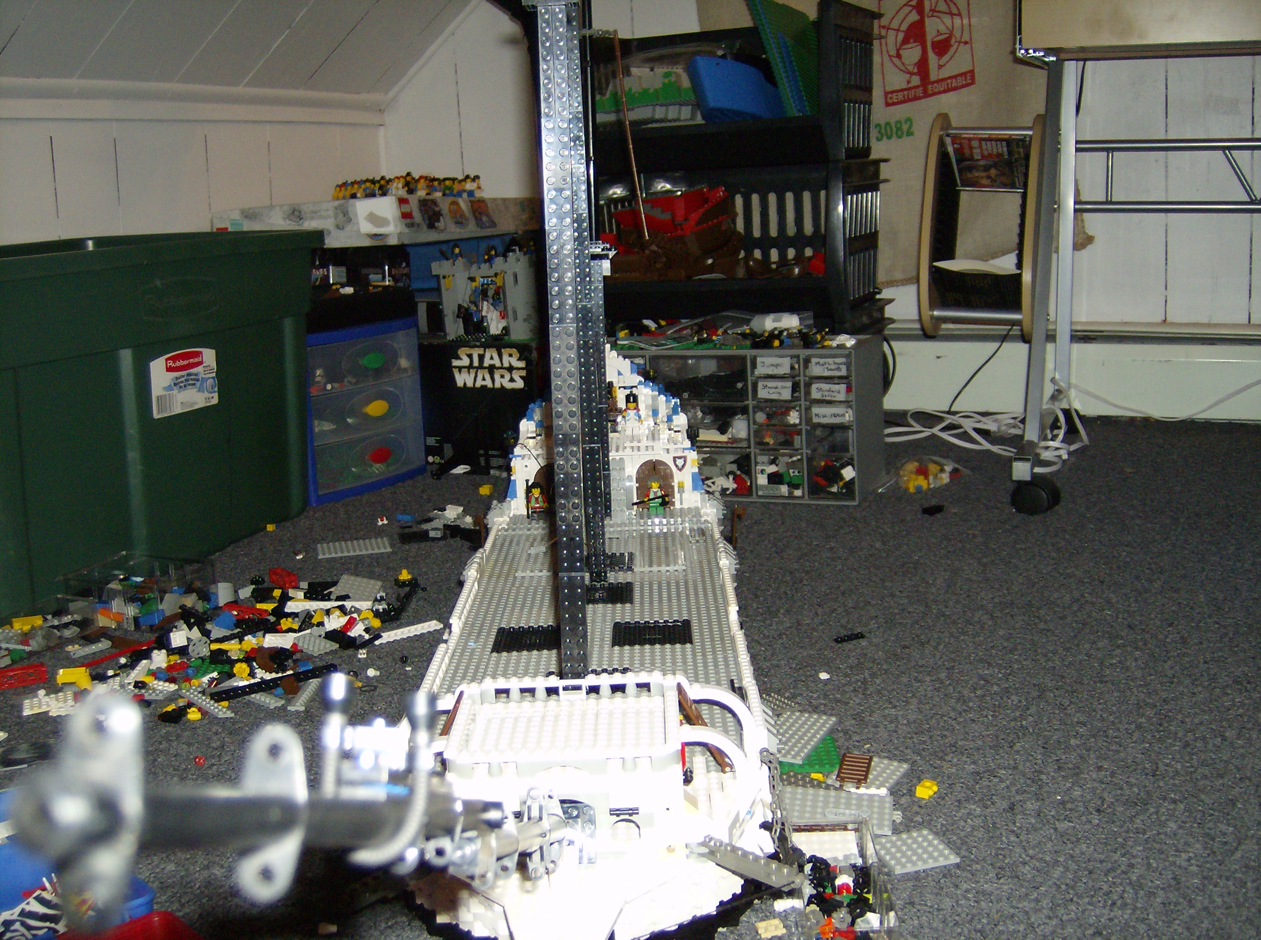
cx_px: 630
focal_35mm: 36
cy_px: 470
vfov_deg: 39.5
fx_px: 1308
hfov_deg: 51.5
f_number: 2.8
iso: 200
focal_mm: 6
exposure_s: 1/60
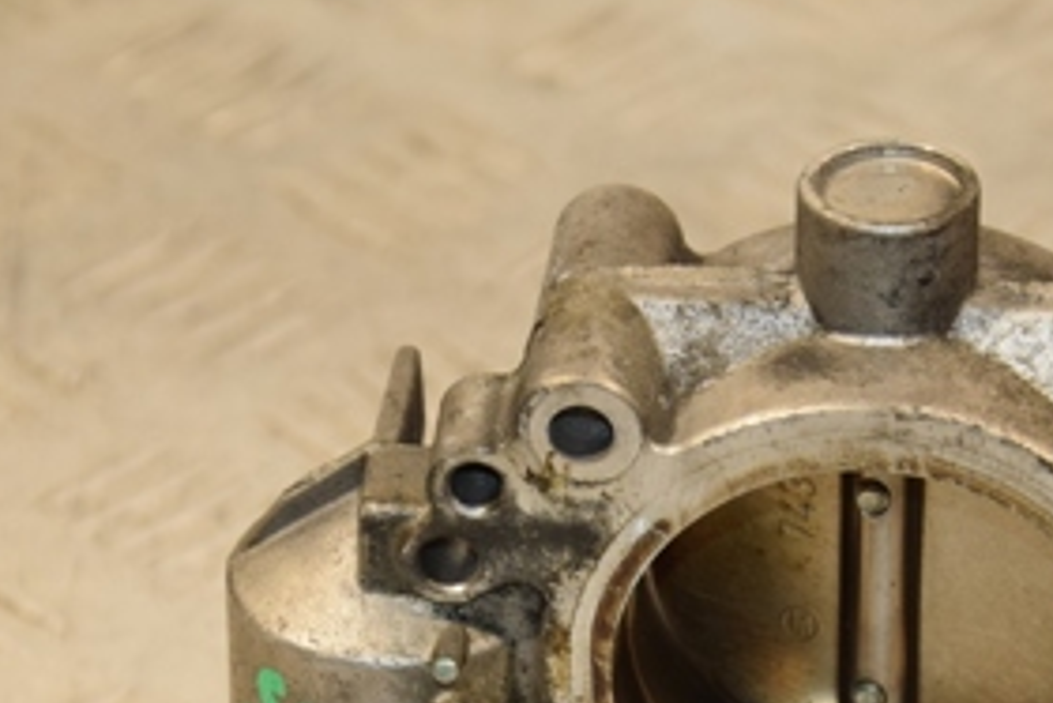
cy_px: 748
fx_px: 7023
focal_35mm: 240
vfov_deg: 5.7
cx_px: 681
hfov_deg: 8.6
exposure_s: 1/125
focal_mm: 70
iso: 800
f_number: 5.3
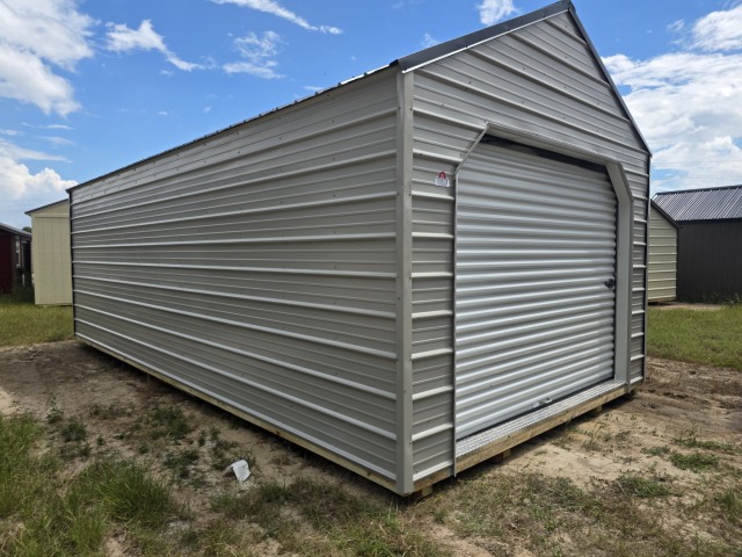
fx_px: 493
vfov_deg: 58.9
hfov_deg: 73.9
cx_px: 371
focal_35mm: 23
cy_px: 278
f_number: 1.7
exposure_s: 1/5296
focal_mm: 6.3
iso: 80
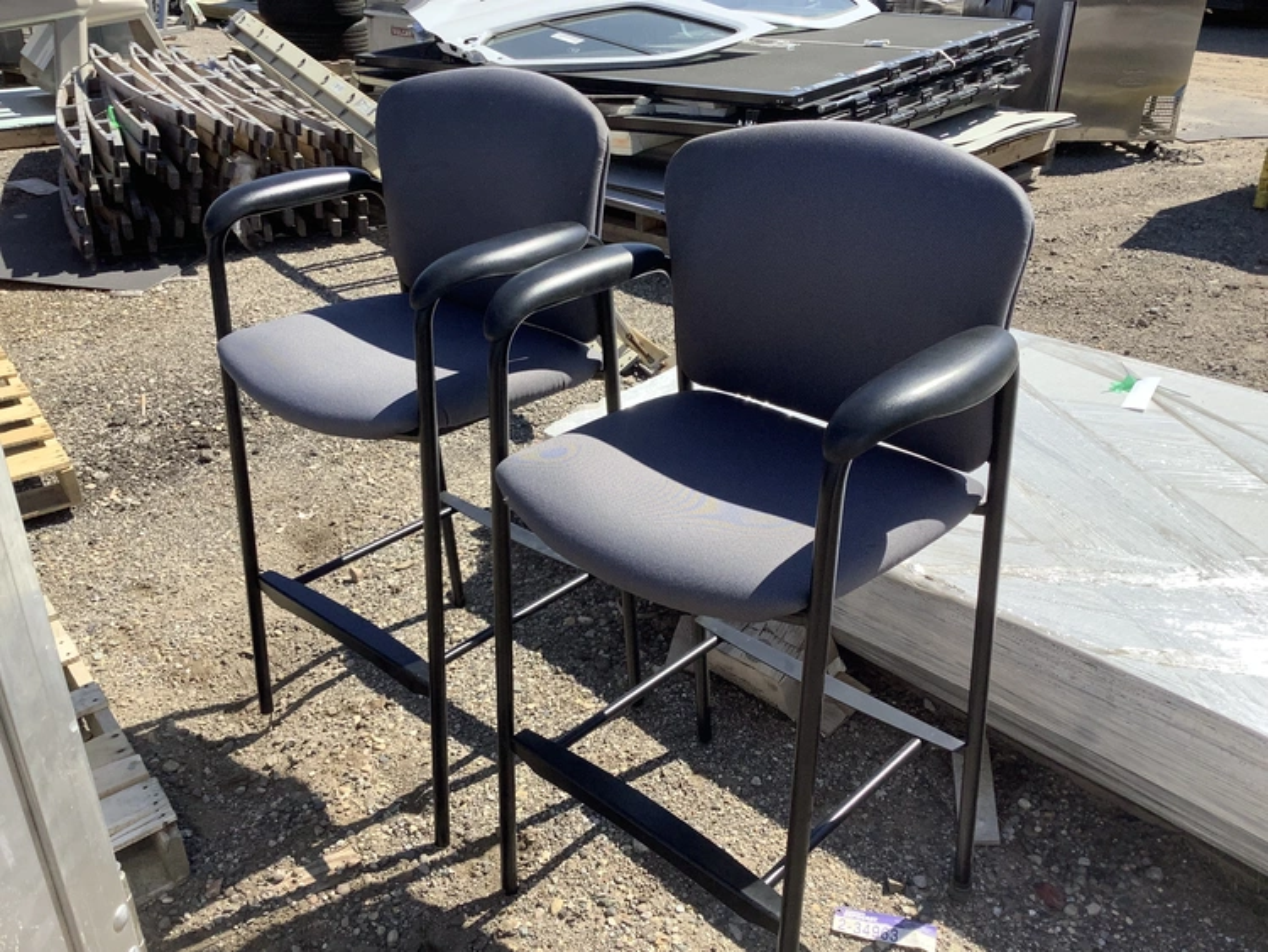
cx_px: 634
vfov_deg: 45.5
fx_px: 1136
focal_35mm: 31
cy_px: 476
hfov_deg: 58.3
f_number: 2.4
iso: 25
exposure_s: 1/1664
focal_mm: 3.3
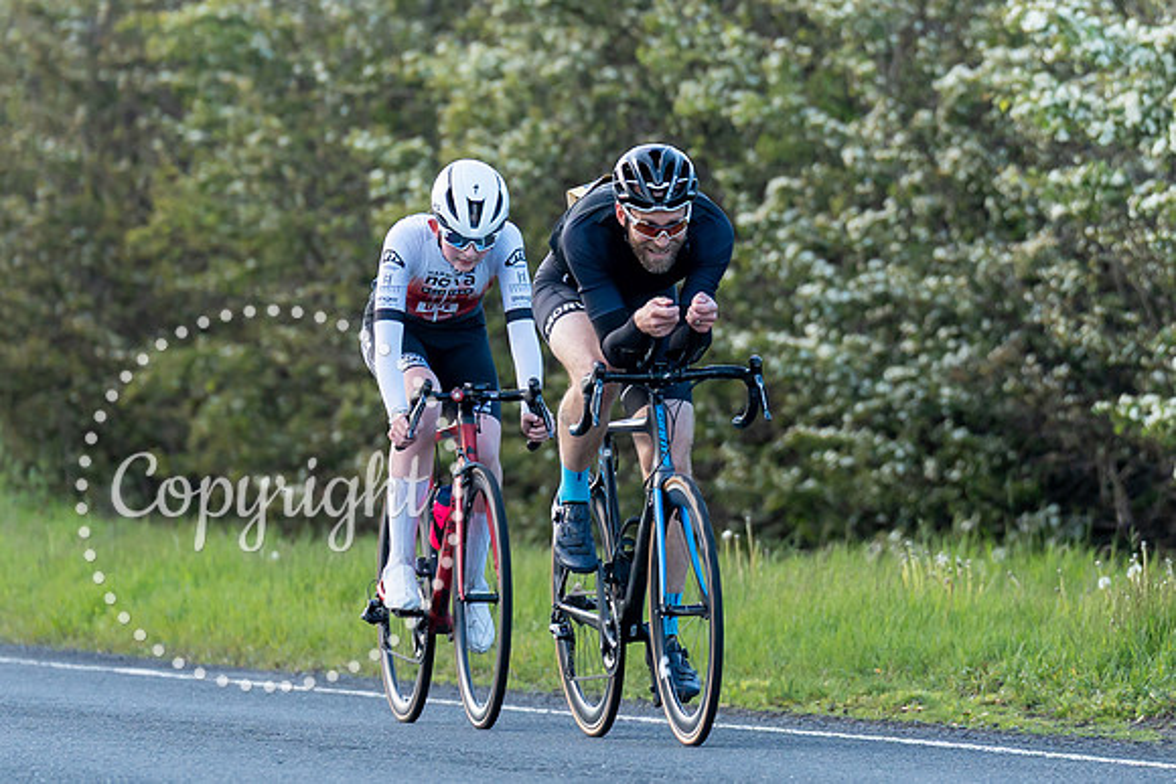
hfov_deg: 3.8
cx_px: 630
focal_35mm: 545
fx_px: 17807
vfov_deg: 2.5
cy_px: 270
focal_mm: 200
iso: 320
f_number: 3.2
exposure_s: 1/640
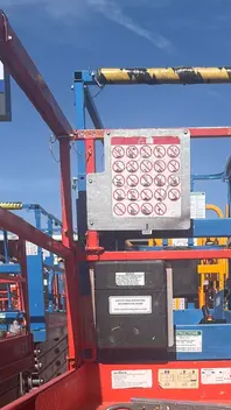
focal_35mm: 59
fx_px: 642
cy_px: 376
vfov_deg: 33.4
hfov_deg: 20.2
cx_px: 178
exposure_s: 1/4310
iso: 50
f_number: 1.6
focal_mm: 5.1
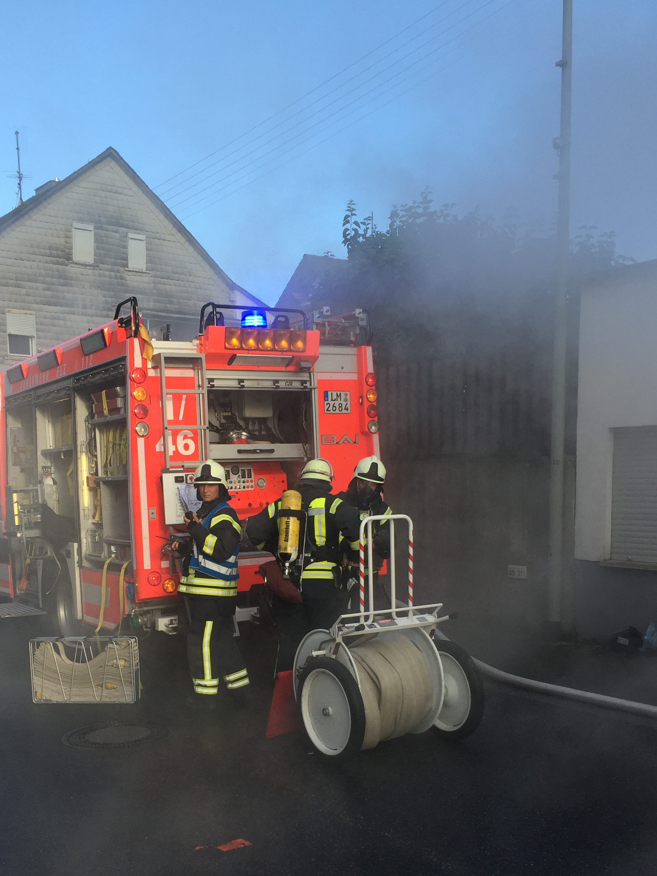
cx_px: 272
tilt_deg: -1.3
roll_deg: +1.5
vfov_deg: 47.1
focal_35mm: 39
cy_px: 584
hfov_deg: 36.7
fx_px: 987
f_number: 2.2
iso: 32
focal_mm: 4.15
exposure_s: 1/356
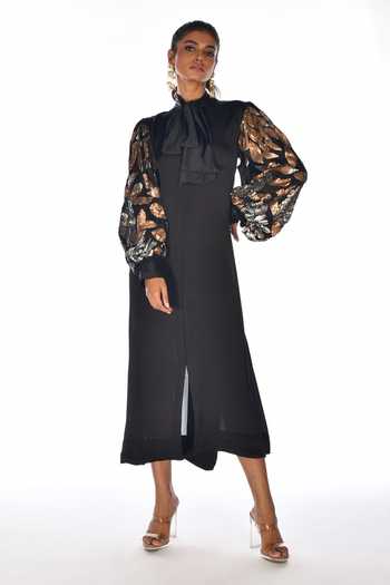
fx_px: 812
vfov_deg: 39.6
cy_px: 292
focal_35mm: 50
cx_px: 195
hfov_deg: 27.0
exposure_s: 1/160
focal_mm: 50
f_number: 10
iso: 100
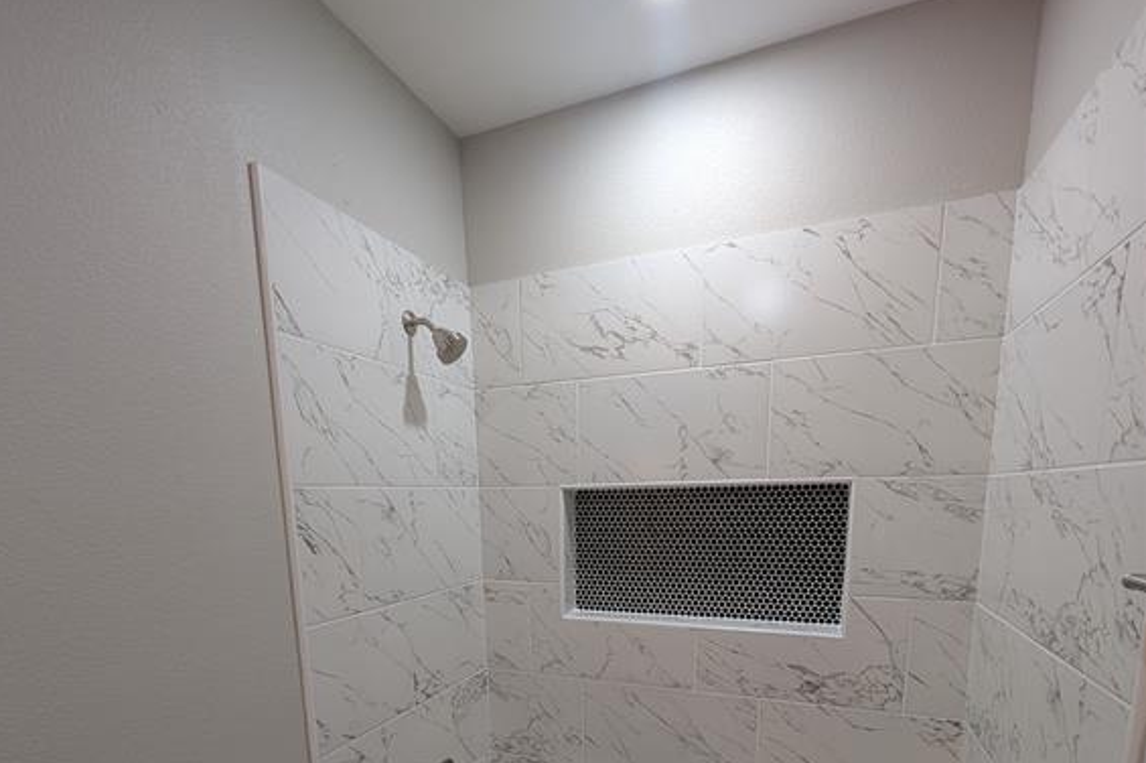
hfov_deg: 93.3
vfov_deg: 64.5
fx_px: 541
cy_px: 605
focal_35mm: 17
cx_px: 562
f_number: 1.7
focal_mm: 2.02
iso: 71
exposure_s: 1/60
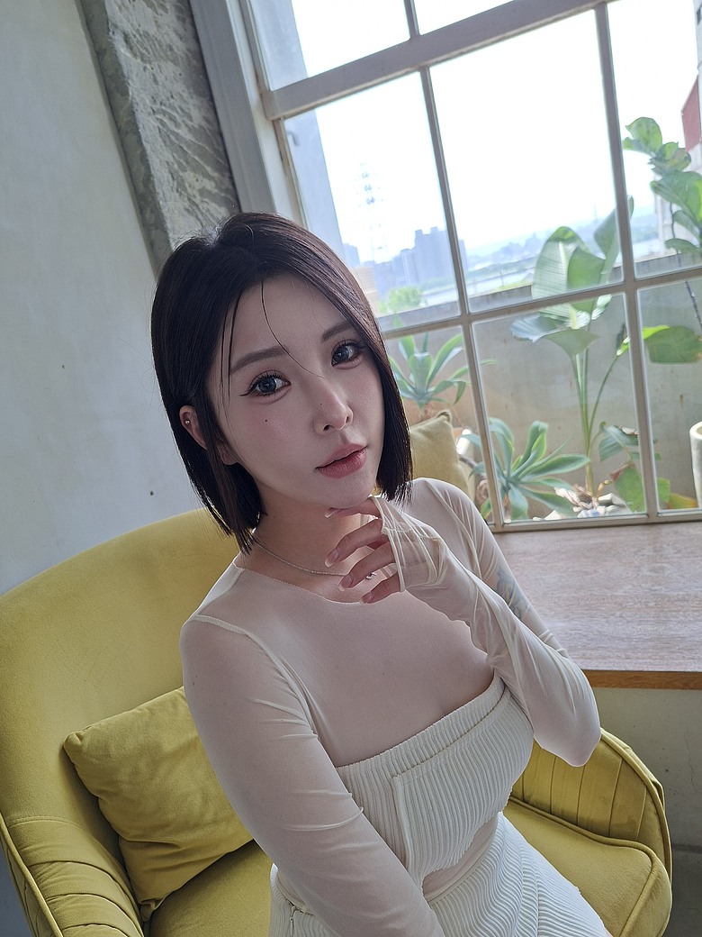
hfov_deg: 58.9
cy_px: 468
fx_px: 622
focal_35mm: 23
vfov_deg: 73.9
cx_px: 351
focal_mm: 5.54
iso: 50
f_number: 1.8
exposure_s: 1/100
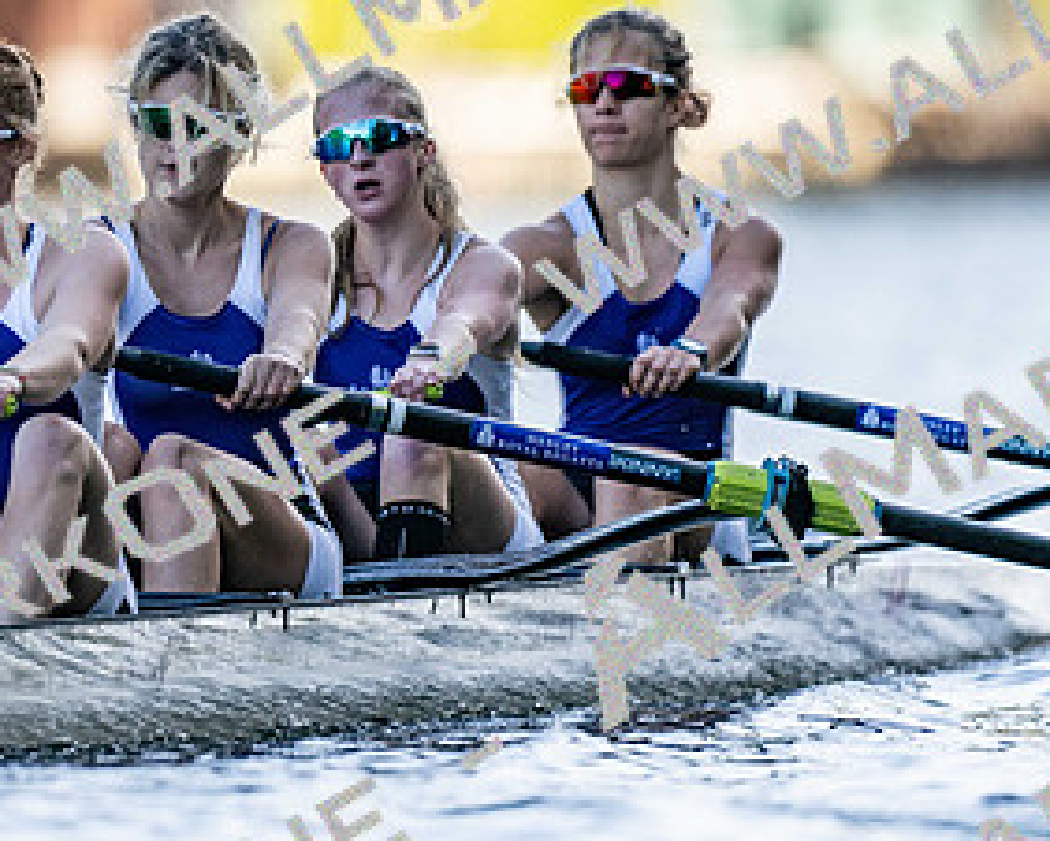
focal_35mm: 1157
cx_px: 264
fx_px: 35980
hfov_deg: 1.7
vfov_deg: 1.3
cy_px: 378
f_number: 4
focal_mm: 600
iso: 500
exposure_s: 1/2500
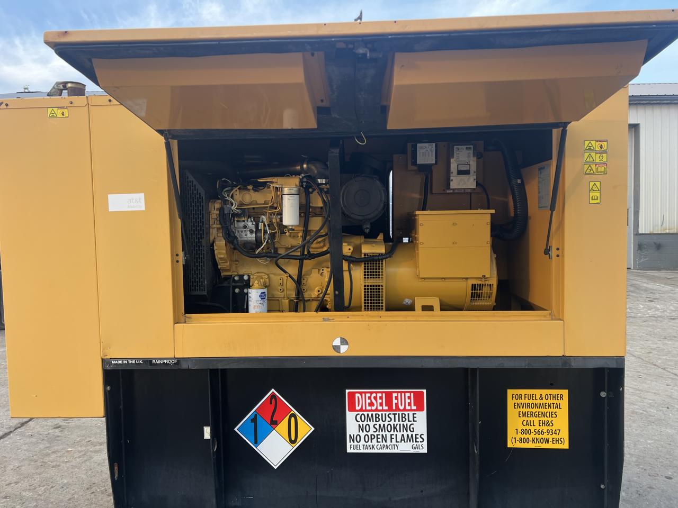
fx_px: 509
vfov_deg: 53.1
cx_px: 339
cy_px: 254
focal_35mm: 26
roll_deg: +0.2
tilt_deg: -0.8
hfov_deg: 67.3
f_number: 1.5
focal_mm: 5.7
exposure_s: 1/121
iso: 40
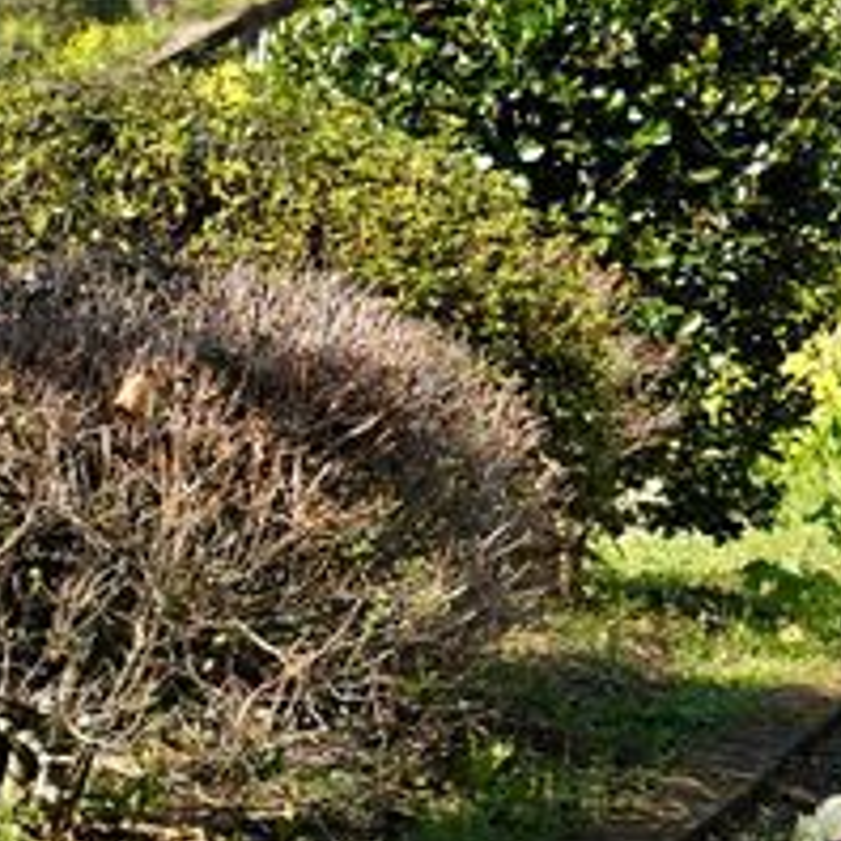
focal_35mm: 144
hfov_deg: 11.1
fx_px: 3958
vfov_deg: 12.0
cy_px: 799
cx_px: -769
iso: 100
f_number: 7.1
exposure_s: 1/100
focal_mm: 28
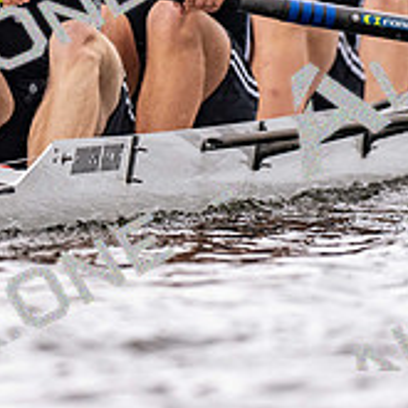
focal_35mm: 1798
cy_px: -53
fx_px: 23976
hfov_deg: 1.0
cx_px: 79
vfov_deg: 1.0
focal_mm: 600
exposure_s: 1/2500
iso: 560
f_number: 4
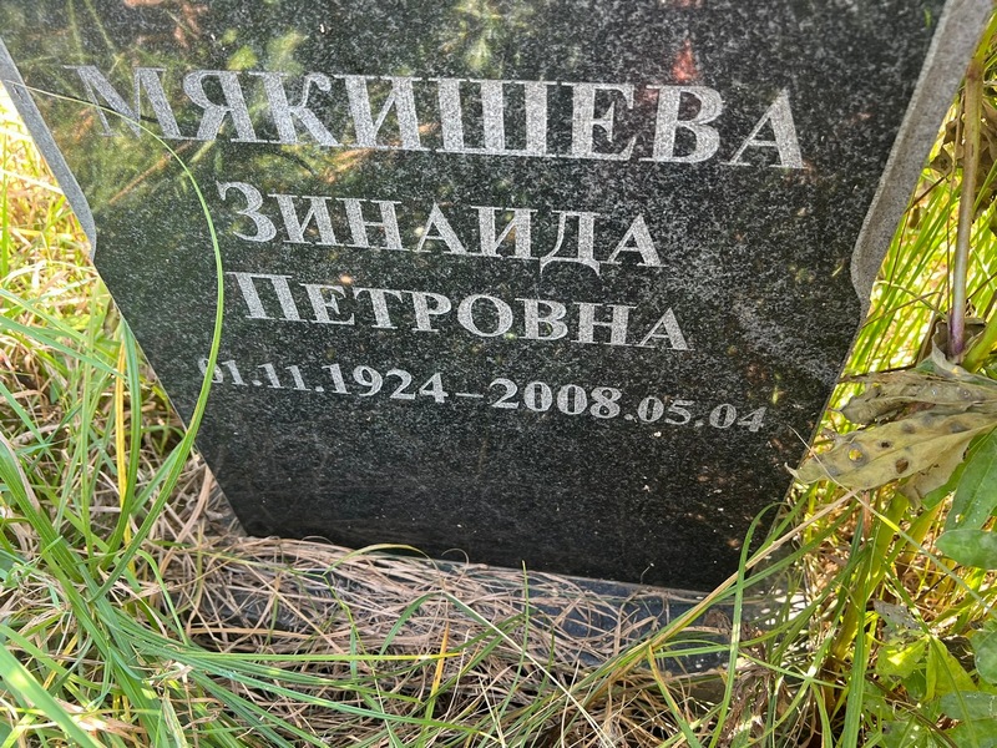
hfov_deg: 67.3
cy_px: 374
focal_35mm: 26
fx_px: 749
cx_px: 498
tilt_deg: -47.0
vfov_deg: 53.1
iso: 80
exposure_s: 1/121
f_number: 1.5
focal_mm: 5.7
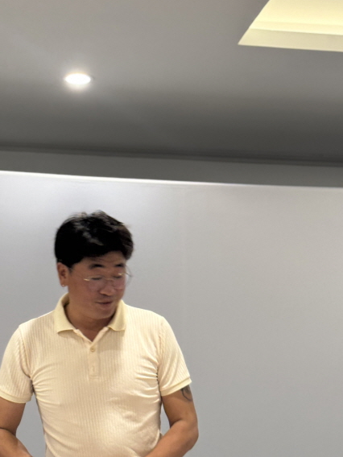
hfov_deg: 19.8
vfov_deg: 26.2
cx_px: 97
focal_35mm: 74
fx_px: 978
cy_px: 288
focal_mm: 6.76
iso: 160
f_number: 1.78
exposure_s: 1/50
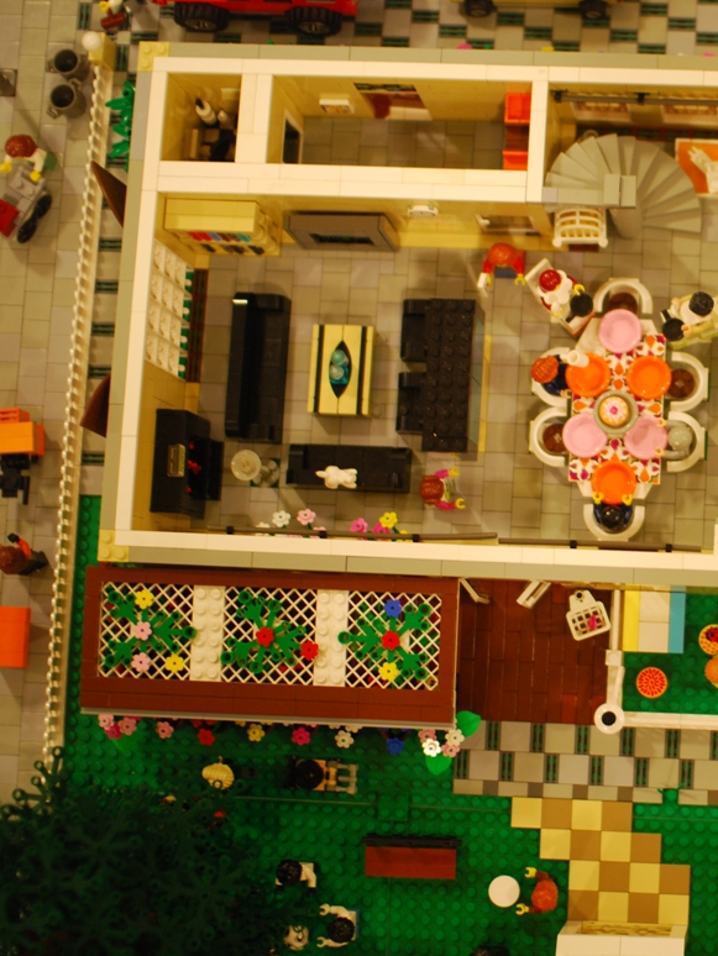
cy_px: 477
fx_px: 1797
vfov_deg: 29.8
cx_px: 716
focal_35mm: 65
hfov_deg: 21.8
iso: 220
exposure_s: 1/60
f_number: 1.4
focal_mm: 30
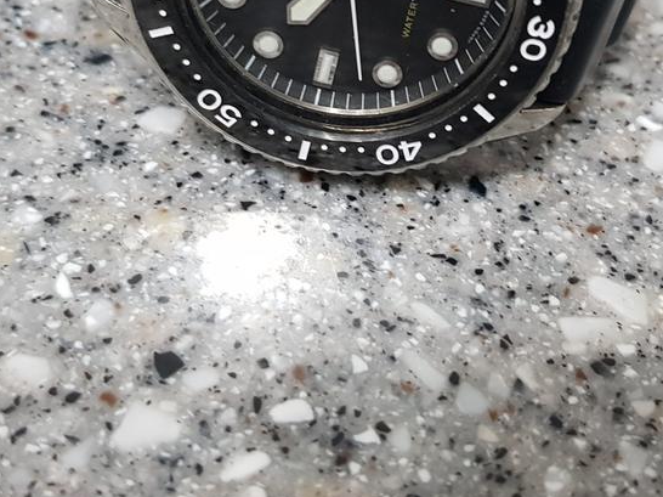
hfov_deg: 31.7
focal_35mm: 61
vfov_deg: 23.8
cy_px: 124
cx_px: 362
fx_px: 1168
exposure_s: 1/30
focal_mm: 4.3
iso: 250
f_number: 1.7
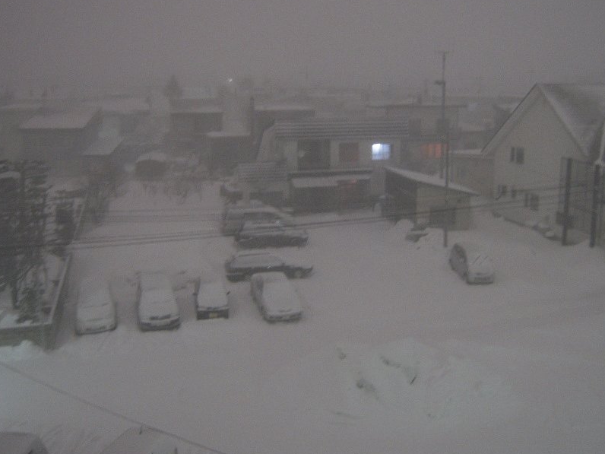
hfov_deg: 51.3
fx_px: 629
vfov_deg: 39.5
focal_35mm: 36
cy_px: 184
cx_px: 335
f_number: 2.7
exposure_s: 1/3
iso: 400
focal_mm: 5
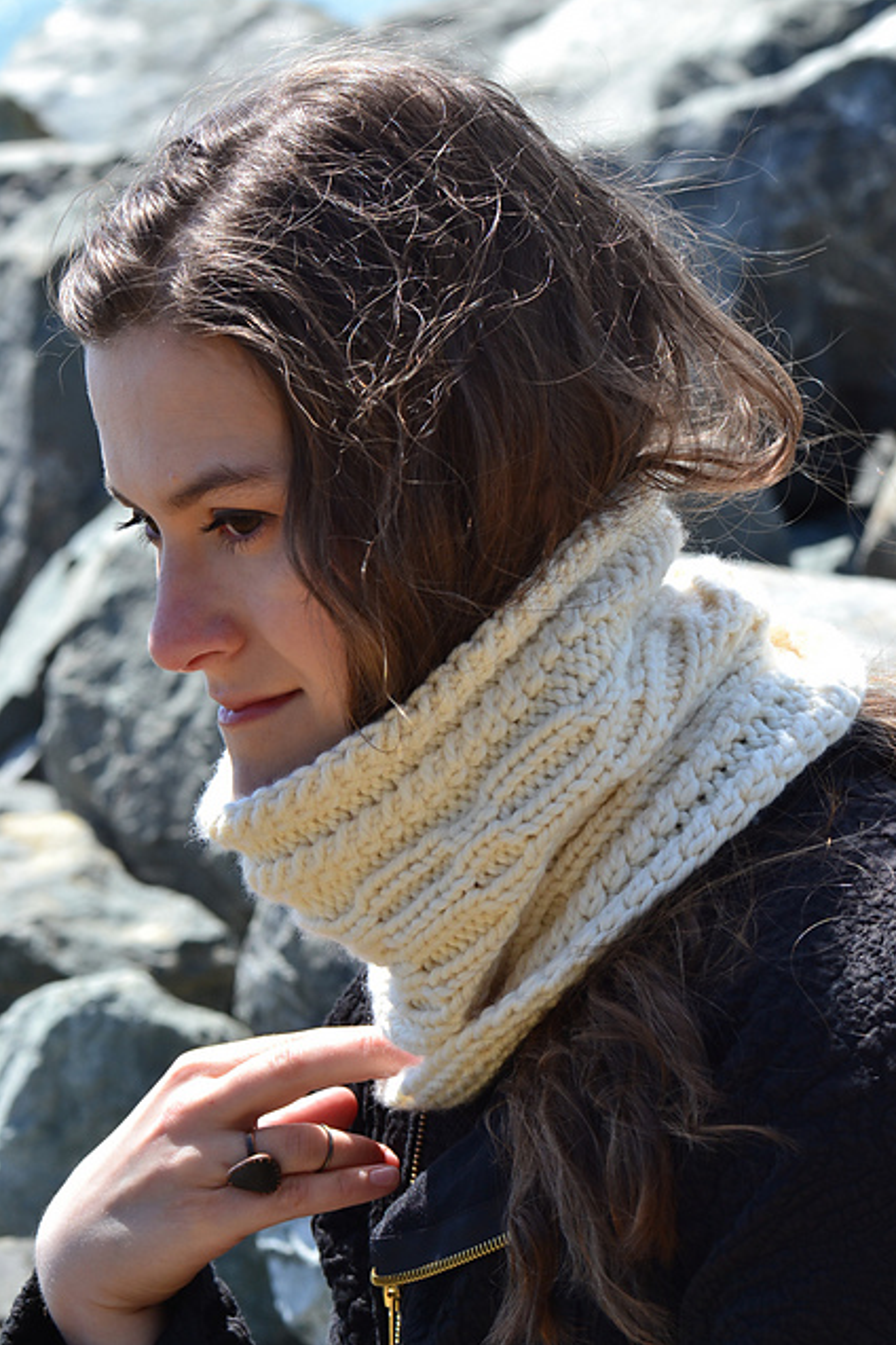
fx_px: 5917
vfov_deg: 13.0
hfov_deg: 8.7
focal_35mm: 159
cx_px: 449
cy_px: 672
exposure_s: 1/250
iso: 400
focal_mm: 105
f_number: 10
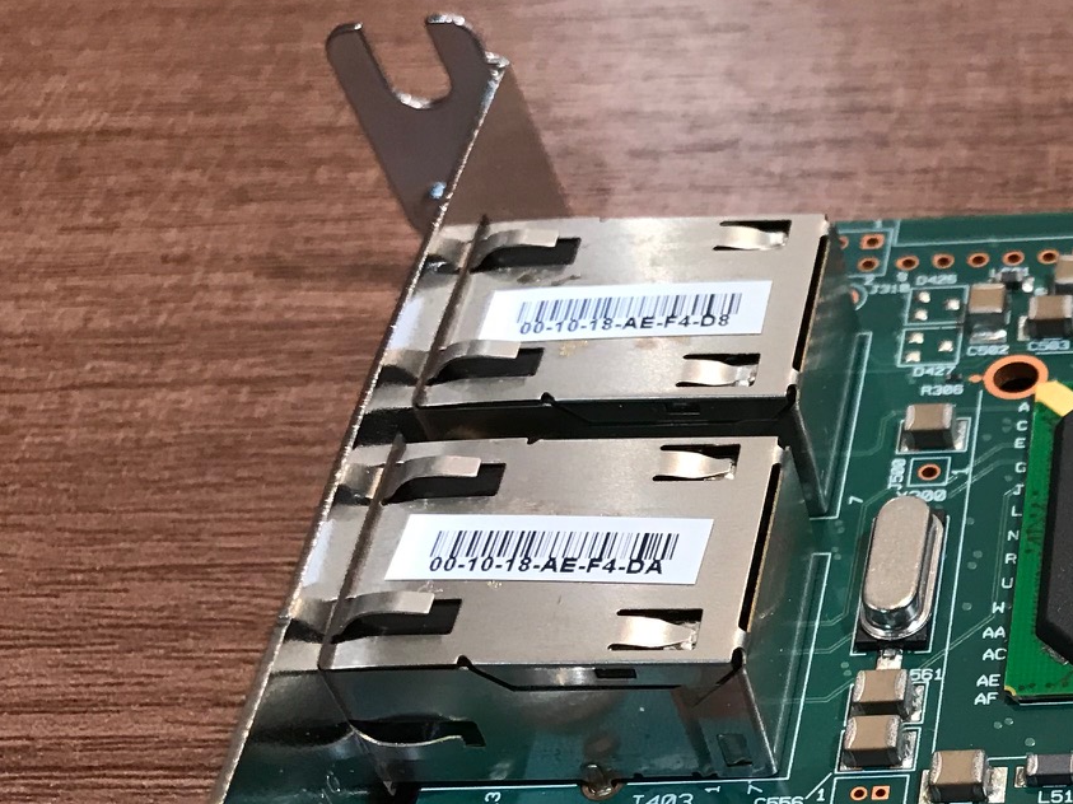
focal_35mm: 67
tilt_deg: -48.8
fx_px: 2077
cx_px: 1260
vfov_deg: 21.7
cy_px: 627
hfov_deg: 26.1
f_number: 1.8
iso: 32
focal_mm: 3.99
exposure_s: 1/25
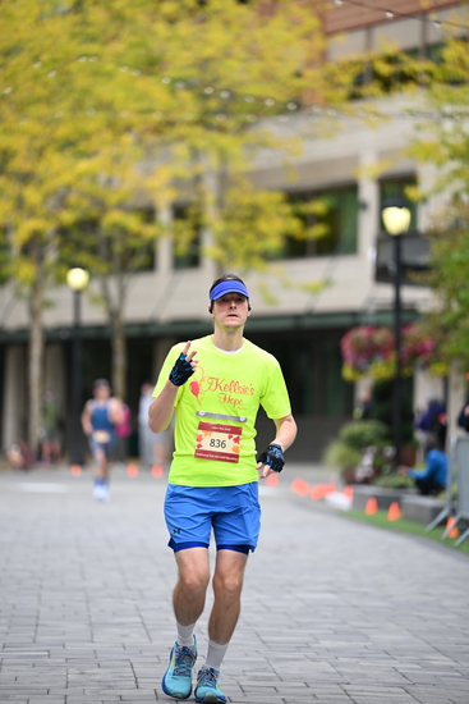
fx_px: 3320
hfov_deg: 8.1
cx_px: 234
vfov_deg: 12.1
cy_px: 352
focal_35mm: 170
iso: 640
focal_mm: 170
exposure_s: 1/2000
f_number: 2.8
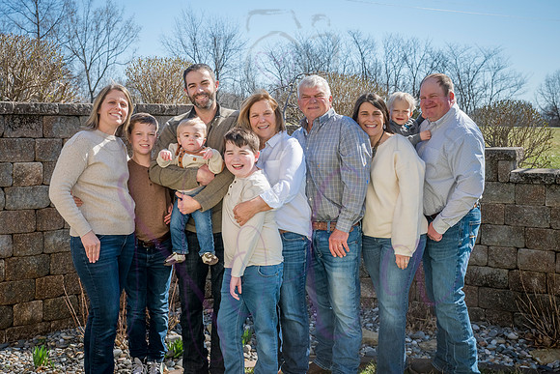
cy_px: 164
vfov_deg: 28.5
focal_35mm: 47
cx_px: 272
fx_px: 735
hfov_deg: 41.7
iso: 400
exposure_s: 1/640
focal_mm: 42
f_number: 8
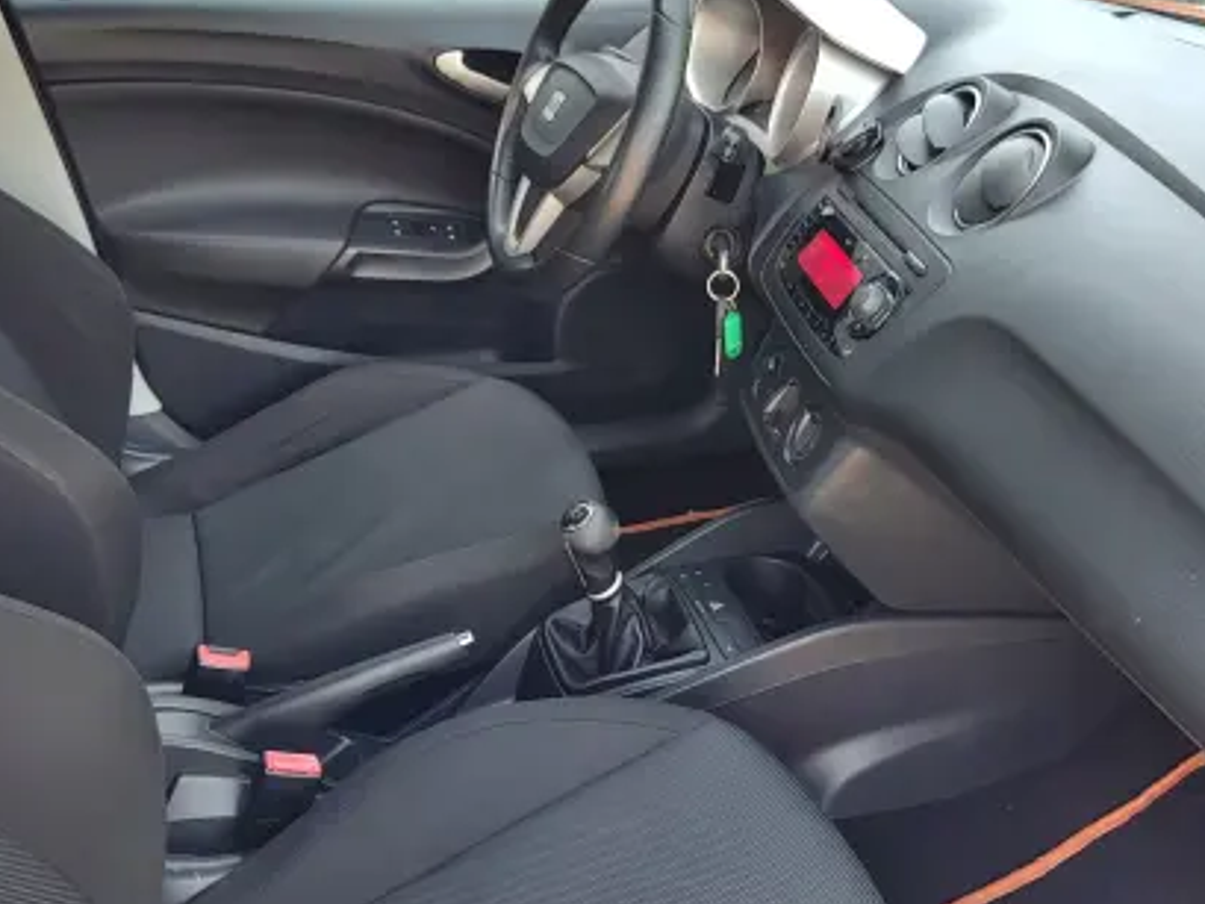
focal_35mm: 36
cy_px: 554
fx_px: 1254
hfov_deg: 51.3
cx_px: 657
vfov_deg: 39.5
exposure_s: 1/100
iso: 137
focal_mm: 5.56
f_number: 1.8
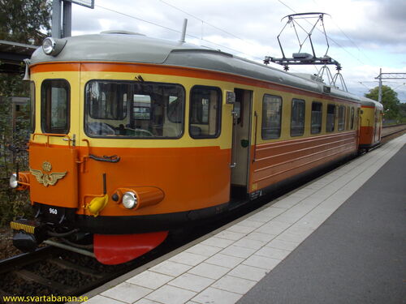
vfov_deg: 38.7
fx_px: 434
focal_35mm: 37
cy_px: 152
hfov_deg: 50.1
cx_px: 203
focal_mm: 6.2
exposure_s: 1/125
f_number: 5.6
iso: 80
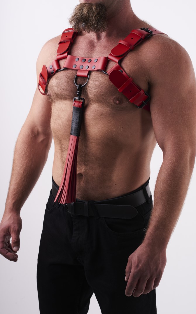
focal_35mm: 87
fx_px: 744
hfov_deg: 15.0
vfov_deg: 23.8
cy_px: 157
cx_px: 101
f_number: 8
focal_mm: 85
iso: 200
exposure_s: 1/160
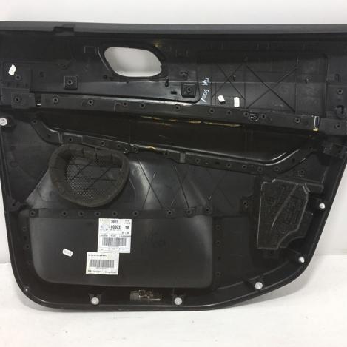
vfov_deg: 47.2
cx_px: 177
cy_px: 177
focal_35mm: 35
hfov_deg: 47.2
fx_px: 397
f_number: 2.2
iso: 25
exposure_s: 1/270
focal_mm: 4.15
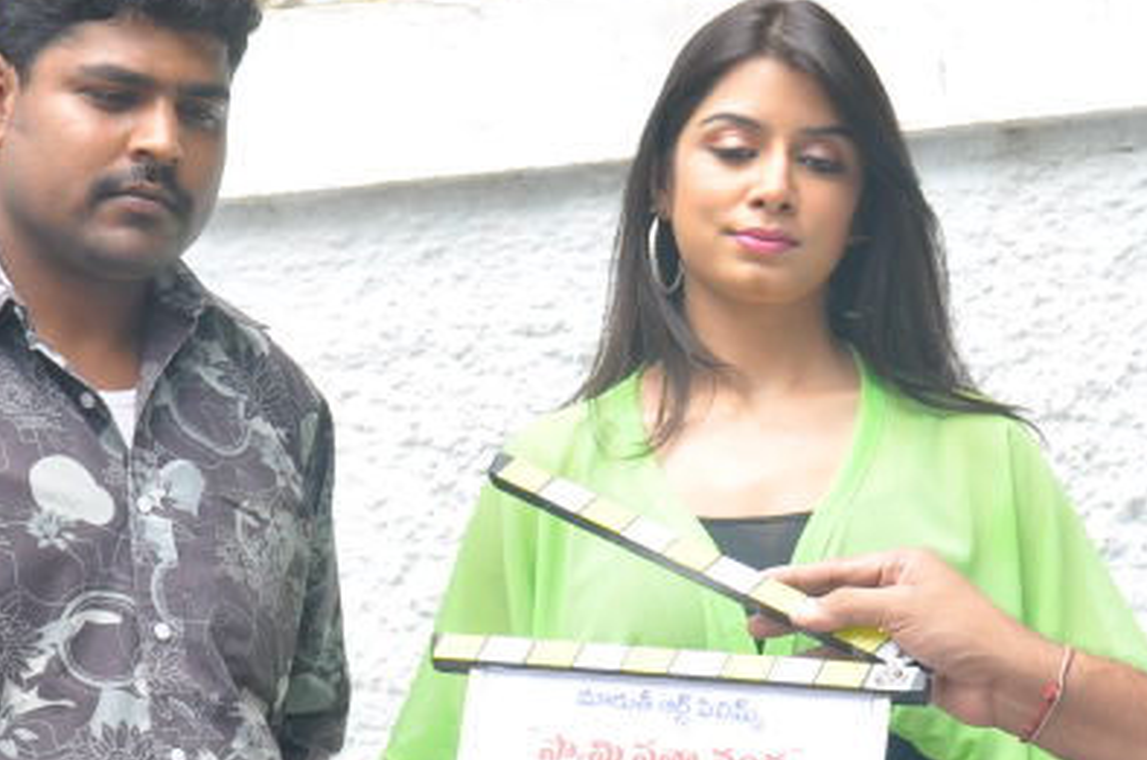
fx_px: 7695
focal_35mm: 242
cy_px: 527
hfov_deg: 8.5
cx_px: 713
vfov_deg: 5.7
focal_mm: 62
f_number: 8
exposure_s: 1/125
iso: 250
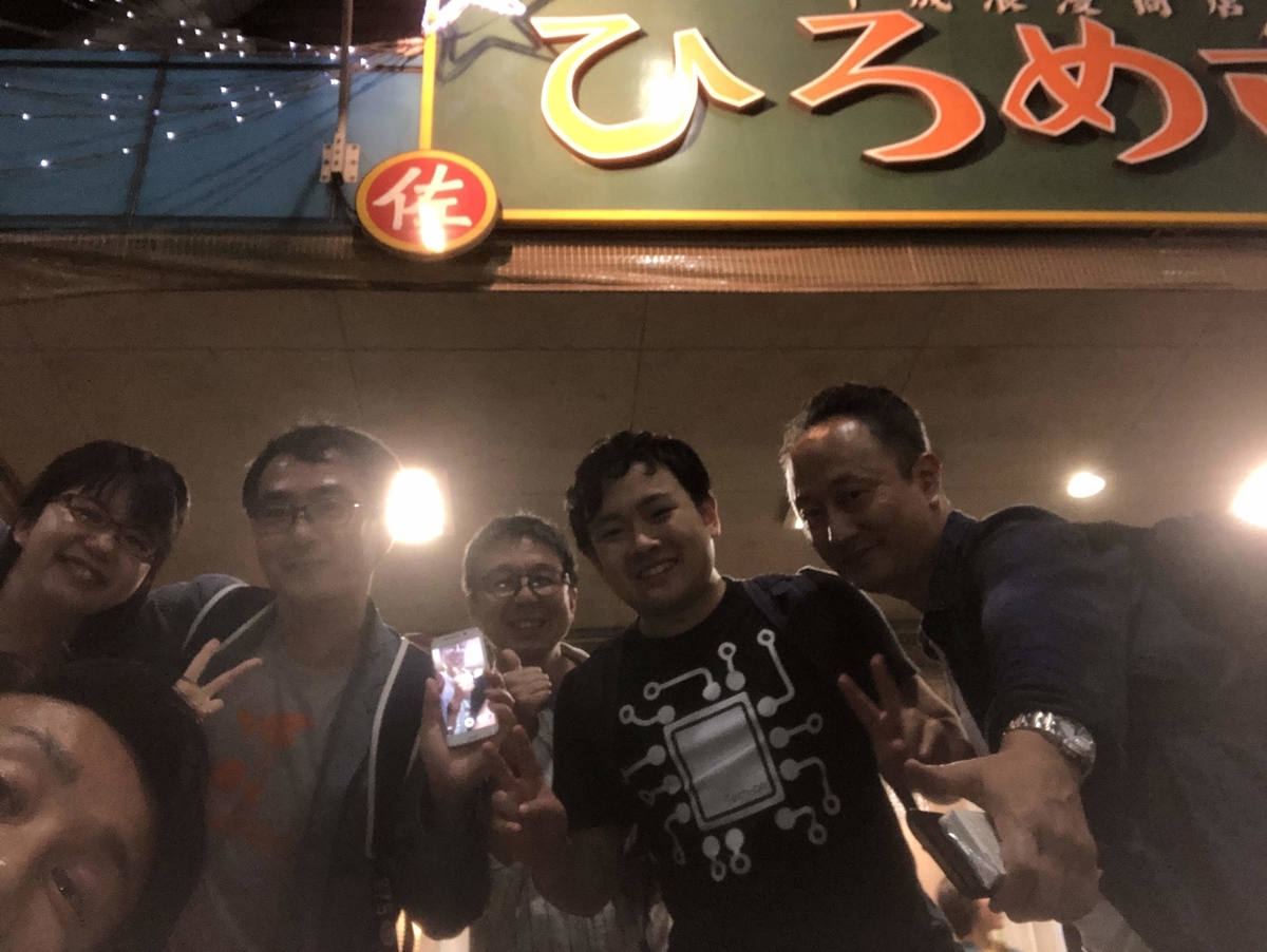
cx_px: 634
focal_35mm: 32
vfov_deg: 44.2
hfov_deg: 56.8
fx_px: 1172
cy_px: 476
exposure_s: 1/30
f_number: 2.2
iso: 200
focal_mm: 2.87
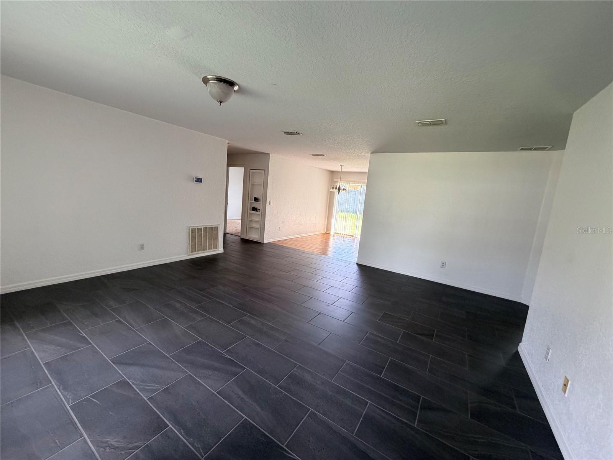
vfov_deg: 85.7
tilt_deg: -8.0
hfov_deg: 102.1
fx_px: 248
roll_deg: -4.7
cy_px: 230
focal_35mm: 14
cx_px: 306
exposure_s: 1/121
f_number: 2.2
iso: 200
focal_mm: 2.22
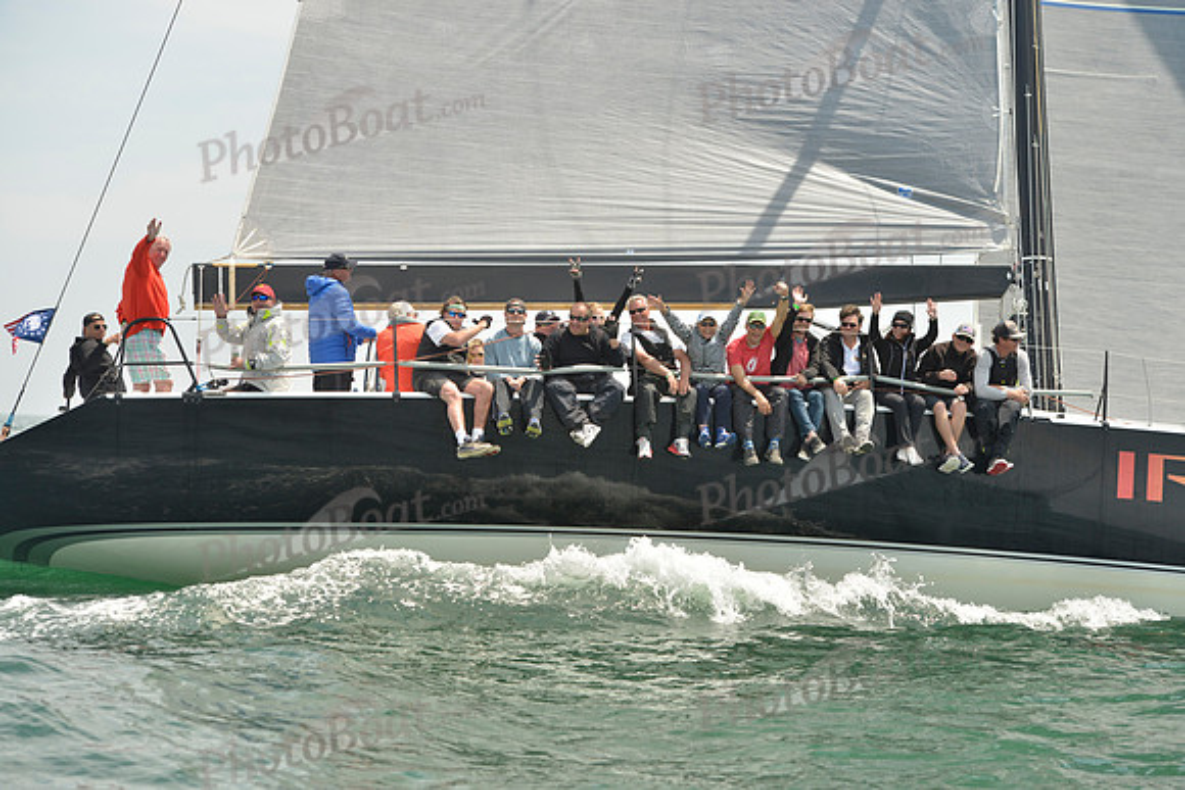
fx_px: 3292
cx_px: 592
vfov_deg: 13.7
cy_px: 395
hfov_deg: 20.4
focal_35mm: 100
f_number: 6.3
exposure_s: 1/1250
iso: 280
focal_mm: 100
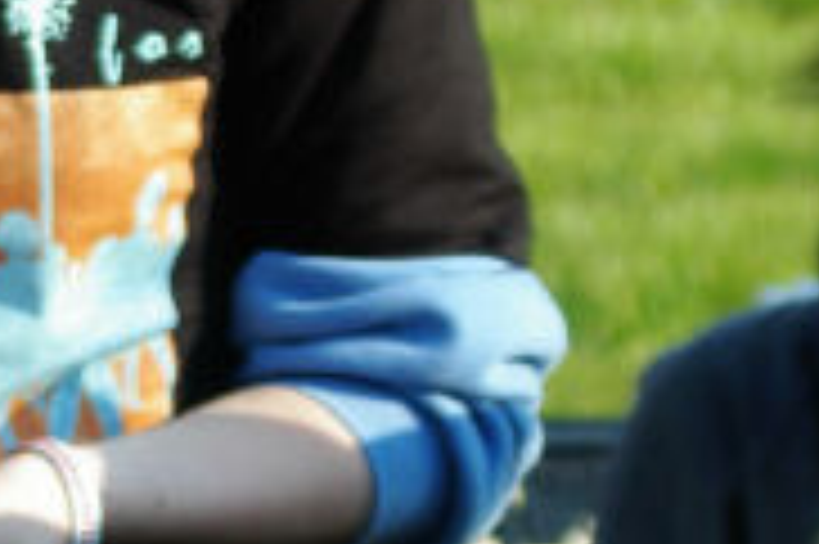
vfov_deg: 2.1
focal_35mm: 651
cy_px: -90
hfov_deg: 3.1
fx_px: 14804
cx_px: -814
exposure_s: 1/250
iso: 200
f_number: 9.5
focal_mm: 93
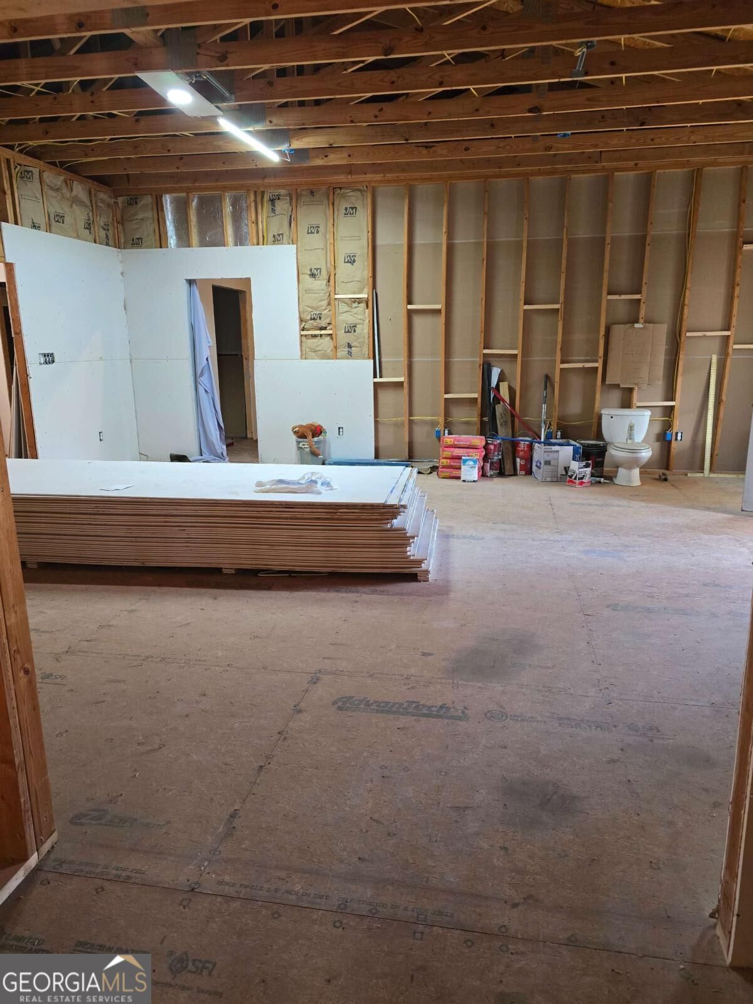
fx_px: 667
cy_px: 502
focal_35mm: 23
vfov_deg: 73.9
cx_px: 376
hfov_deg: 58.9
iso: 640
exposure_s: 1/120
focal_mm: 6.3
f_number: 1.7
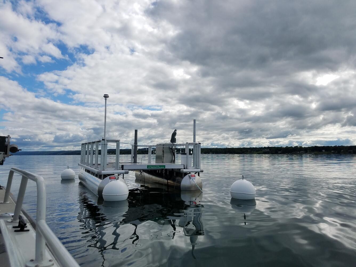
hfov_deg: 67.3
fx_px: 267
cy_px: 134
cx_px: 178
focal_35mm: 26
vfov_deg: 53.1
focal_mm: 4.2
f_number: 1.7
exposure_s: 1/4624
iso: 50
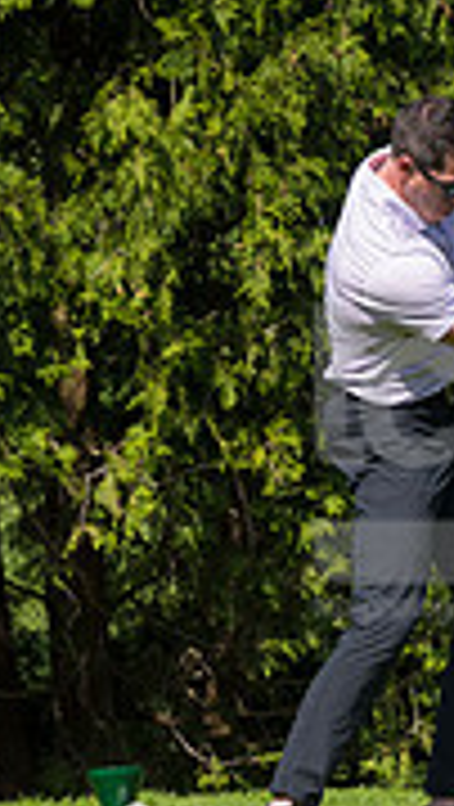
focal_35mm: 1019
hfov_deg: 1.2
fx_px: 21757
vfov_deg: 2.1
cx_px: 450
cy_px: 464
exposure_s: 1/1600
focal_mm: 200
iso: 320
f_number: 5.6
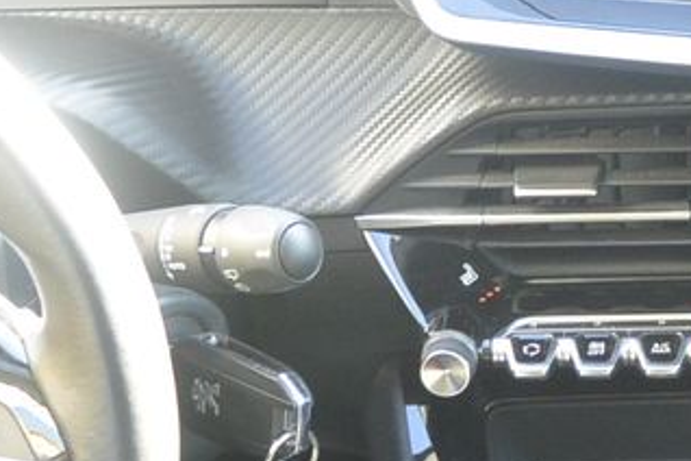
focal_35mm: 87
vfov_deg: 15.6
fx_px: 1670
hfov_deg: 22.5
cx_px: 684
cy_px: 382
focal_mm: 10
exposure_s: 1/60
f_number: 3.5
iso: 560
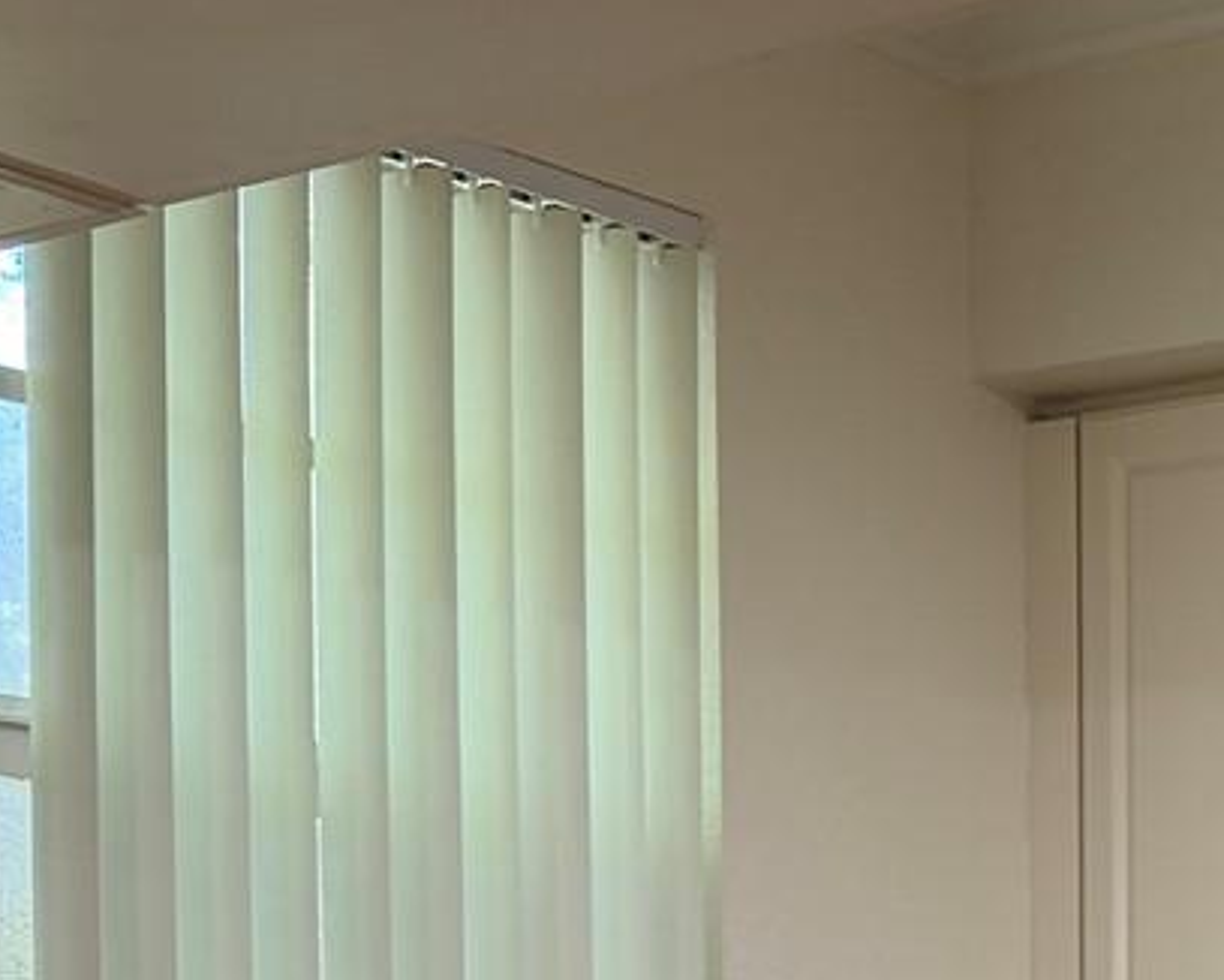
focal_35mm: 92
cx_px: 1468
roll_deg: -1.5
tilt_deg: -4.1
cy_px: 1443
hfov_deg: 19.6
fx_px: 3334
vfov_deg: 15.5
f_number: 1.78
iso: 160
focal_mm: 6.76
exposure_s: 1/60
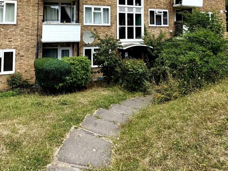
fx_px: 178
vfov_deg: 46.6
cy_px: 19
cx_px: 90
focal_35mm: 27
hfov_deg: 64.7
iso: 32
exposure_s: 1/770
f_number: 2.2
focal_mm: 2.22
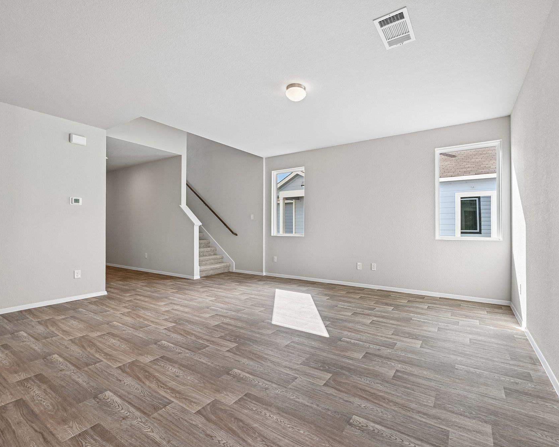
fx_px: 265
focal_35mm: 16
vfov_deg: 80.4
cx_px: 305
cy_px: 224
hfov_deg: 92.9
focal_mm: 14
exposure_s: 1/25
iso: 100
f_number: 8
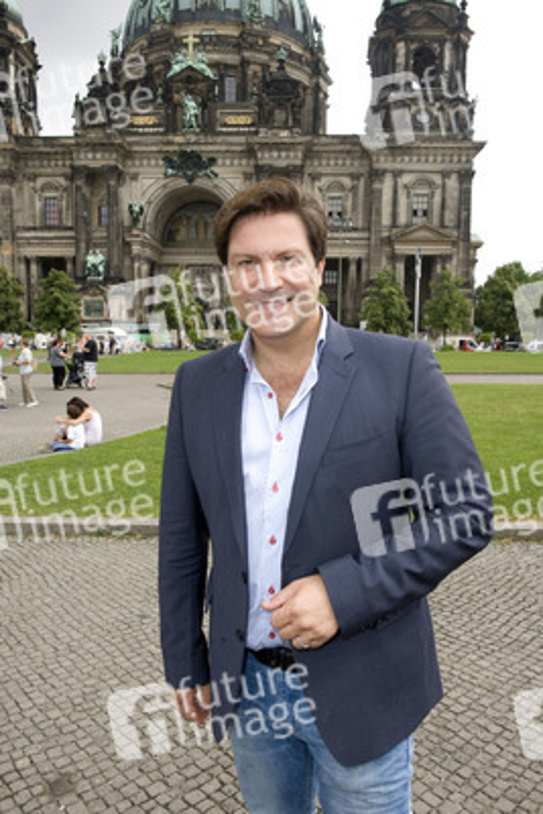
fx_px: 633
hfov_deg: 46.4
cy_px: 407
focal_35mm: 28
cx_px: 272
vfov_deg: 65.5
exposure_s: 1/250
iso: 500
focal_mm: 28
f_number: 11
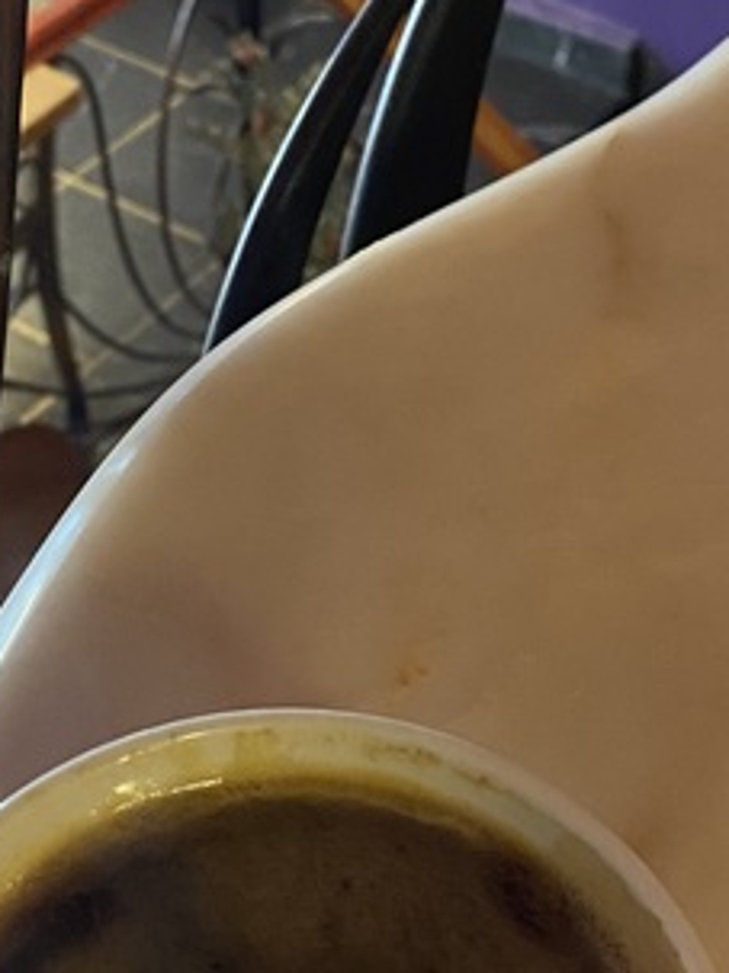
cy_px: 549
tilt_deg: -45.0
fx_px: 2220
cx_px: 244
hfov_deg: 18.6
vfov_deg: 24.7
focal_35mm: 79
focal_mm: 4.25
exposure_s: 1/25
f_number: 1.8
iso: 640
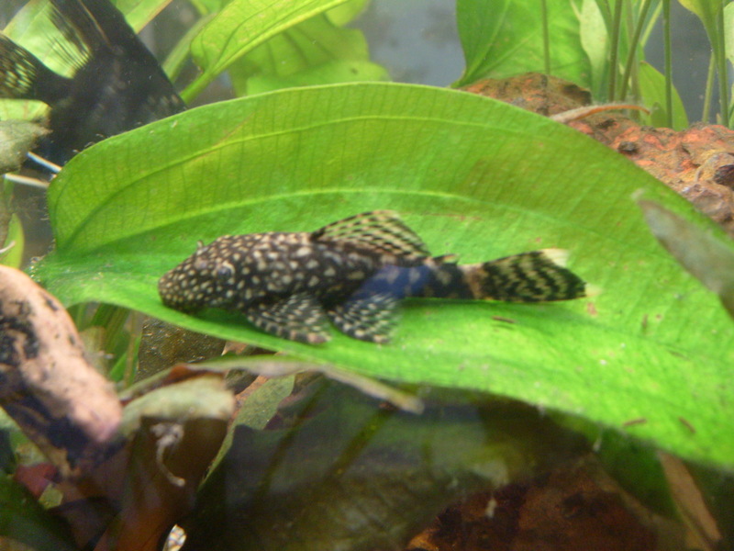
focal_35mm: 35
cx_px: 367
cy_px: 276
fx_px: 742
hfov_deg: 52.6
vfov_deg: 40.7
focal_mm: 5.8
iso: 200
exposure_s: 1/15
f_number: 2.8
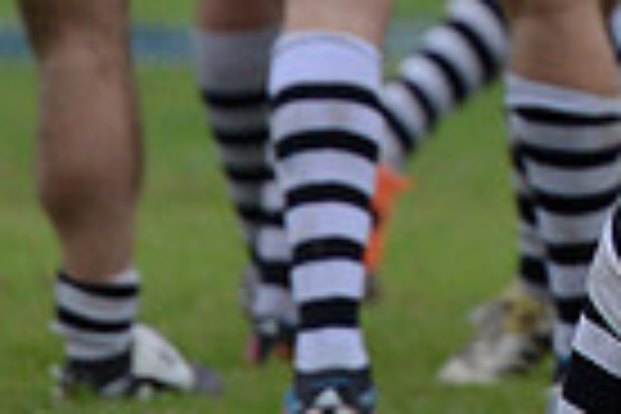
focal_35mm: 1136
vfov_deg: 1.2
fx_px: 19594
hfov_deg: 1.8
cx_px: 1112
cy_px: -443
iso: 3200
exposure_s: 1/500
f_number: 4
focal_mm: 270
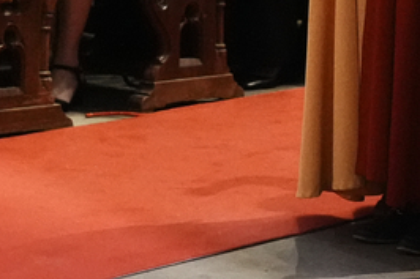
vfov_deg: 6.9
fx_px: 2262
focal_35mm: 194
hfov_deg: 10.6
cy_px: -221
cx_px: 141
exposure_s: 1/200
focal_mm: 43
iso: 8000
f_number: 4
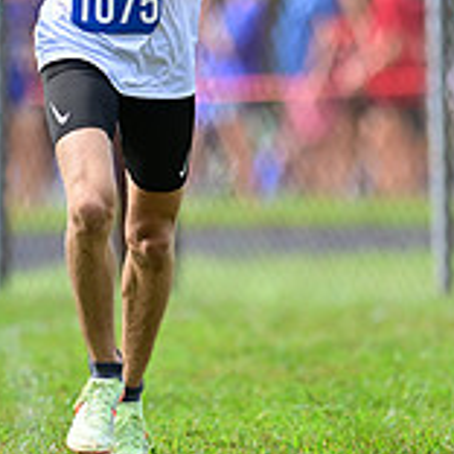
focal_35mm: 951
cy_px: 166
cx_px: 127
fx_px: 14111
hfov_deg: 1.8
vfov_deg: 1.8
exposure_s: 1/2000
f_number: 2.8
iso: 400
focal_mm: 300
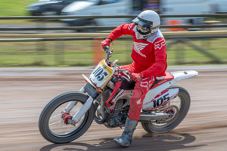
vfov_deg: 9.0
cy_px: 76
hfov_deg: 13.4
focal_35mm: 153
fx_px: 965
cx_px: 106
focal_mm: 70
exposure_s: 1/160
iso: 160
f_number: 8
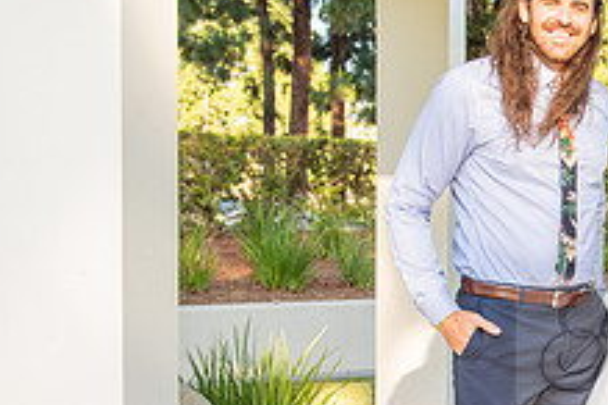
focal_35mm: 90
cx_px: 758
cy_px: 340
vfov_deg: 15.1
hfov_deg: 20.9
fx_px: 1520
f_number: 5.6
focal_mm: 34
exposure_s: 1/200
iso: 400
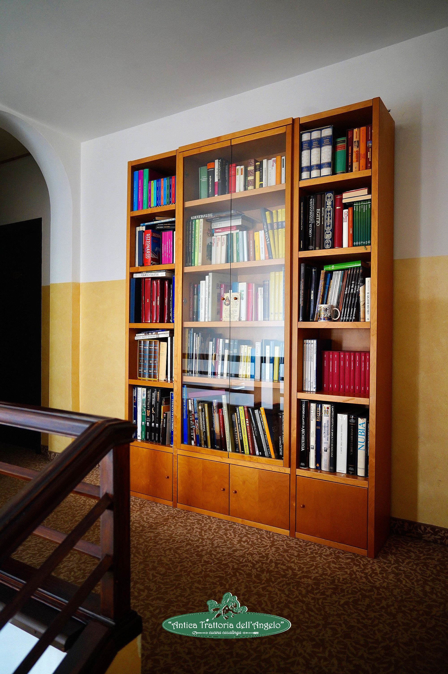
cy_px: 337
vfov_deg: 73.8
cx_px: 224
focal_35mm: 24
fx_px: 449
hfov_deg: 53.0
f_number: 2.8
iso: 1600
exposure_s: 1/100
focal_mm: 24
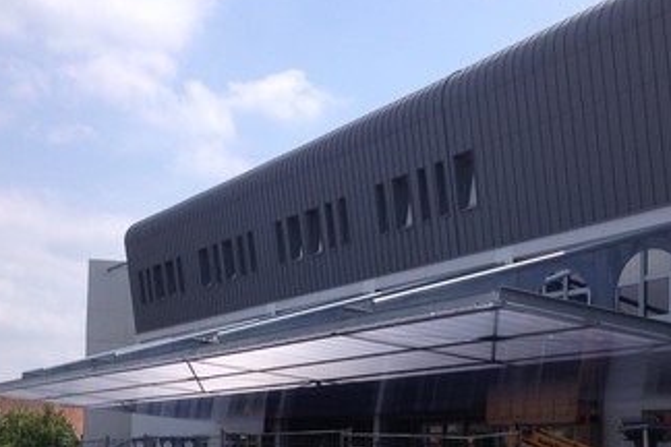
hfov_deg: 28.0
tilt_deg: +1.2
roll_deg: -2.2
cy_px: 383
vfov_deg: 18.7
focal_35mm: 72
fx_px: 1342
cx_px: 408
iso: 50
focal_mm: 4.28
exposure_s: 1/2045
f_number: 2.4
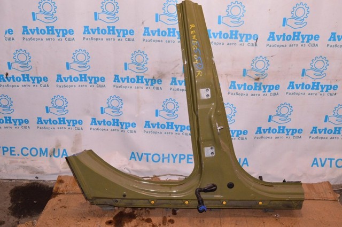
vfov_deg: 35.4
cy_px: 114
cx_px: 171
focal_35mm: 38
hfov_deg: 51.3
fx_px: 356
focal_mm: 25
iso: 1600
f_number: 8
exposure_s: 1/160
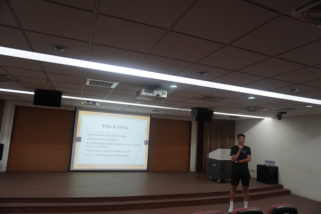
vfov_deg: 53.0
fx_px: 214
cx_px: 160
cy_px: 107
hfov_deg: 73.8
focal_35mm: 24
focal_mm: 16
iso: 1000
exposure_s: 1/160
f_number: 4
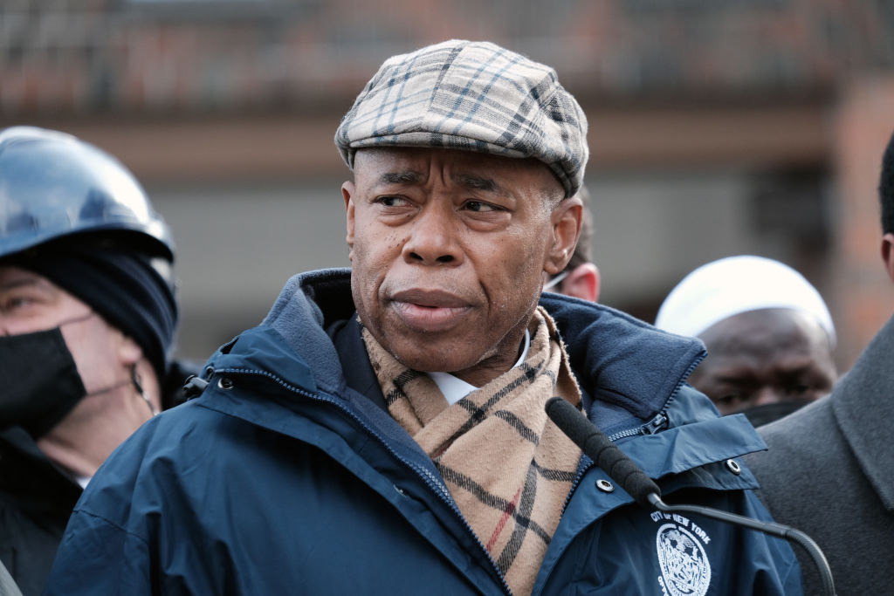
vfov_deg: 4.6
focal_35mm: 300
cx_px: 447
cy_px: 298
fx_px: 7451
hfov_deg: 6.9
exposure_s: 1/340
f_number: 5.6
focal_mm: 200
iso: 1000
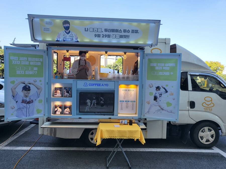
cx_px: 113
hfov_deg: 67.3
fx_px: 170
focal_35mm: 26
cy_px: 84
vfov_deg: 53.1
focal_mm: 4.25
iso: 50
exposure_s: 1/750
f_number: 1.8
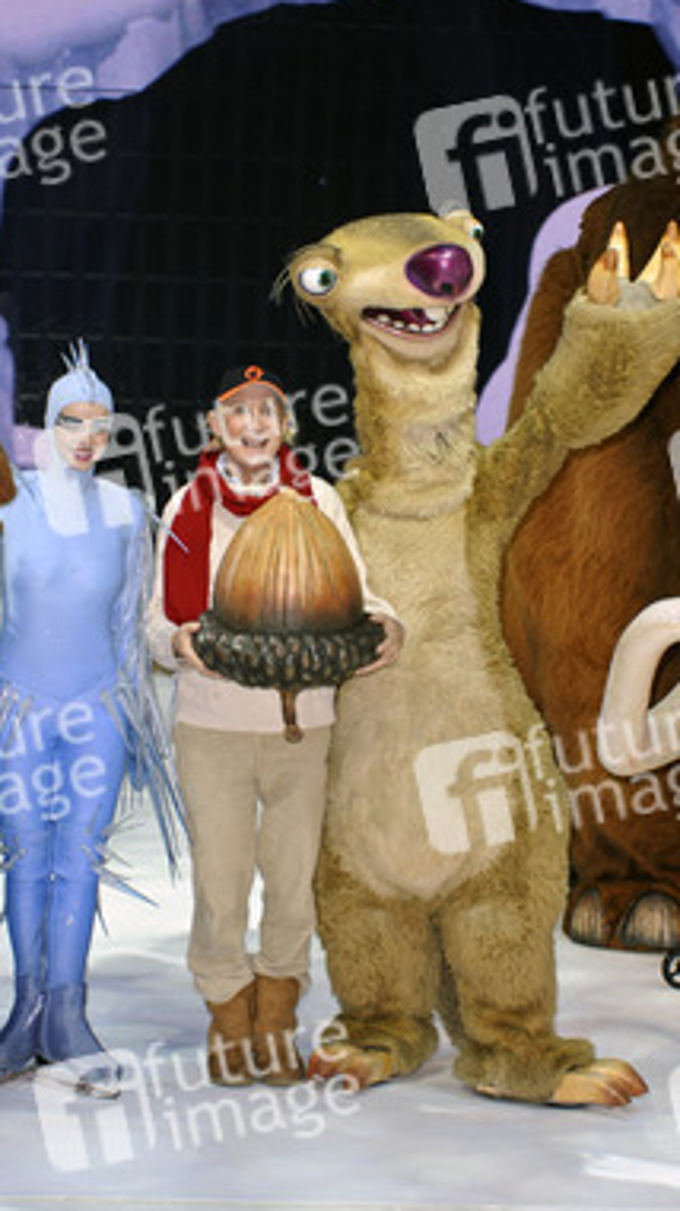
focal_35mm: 88
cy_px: 620
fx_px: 2824
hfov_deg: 13.7
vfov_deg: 24.2
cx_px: 291
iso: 800
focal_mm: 80
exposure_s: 1/250
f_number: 5
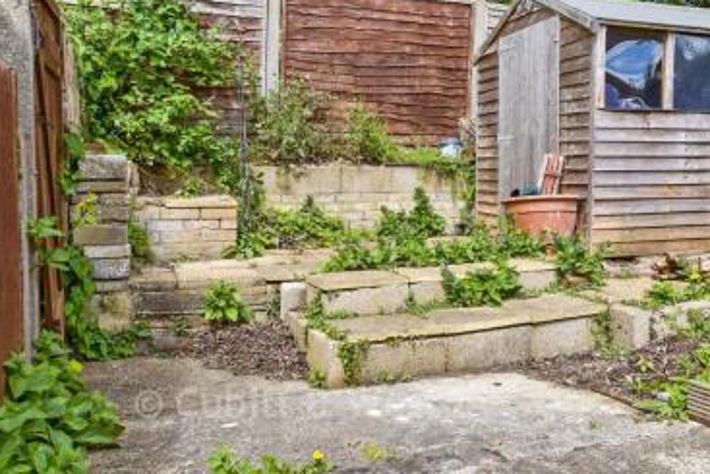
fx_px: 691
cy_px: 193
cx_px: 433
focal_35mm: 35
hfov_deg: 53.9
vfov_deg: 37.8
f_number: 8
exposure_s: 1/400
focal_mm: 18
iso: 200
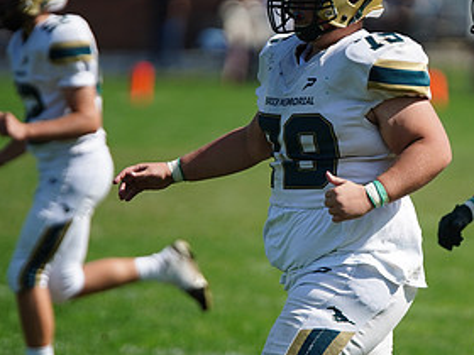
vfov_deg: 2.5
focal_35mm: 598
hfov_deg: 3.3
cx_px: 378
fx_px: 8188
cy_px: 170
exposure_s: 1/5000
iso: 400
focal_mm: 300
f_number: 2.8
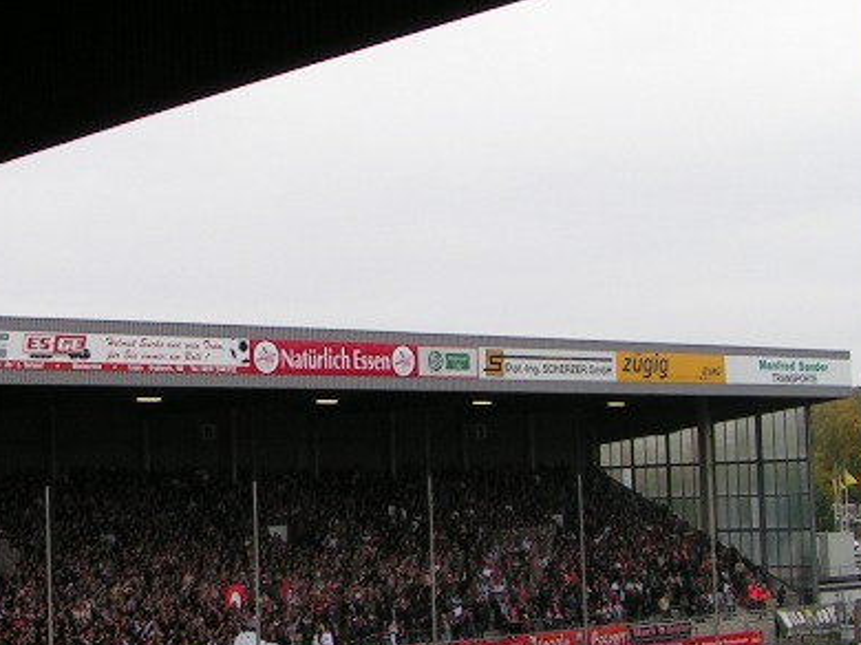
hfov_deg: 24.4
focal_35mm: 78
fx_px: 1939
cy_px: 305
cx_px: 110
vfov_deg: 18.9
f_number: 5.6
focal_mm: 5.8
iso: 50
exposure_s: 1/125
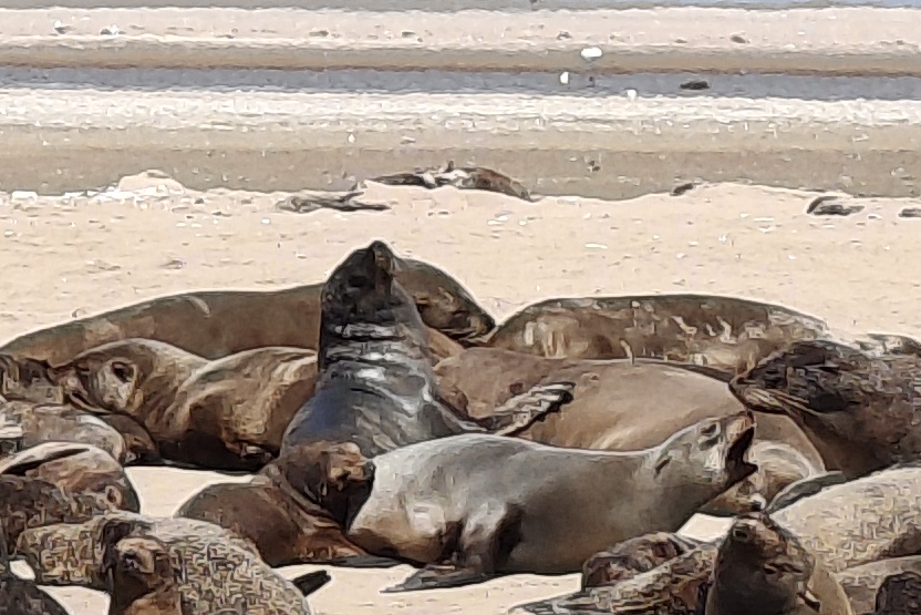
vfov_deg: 1.9
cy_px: 777
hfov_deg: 2.9
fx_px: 18345
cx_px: 1615
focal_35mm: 717
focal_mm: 13.3
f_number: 2.55
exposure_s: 1/753
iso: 50
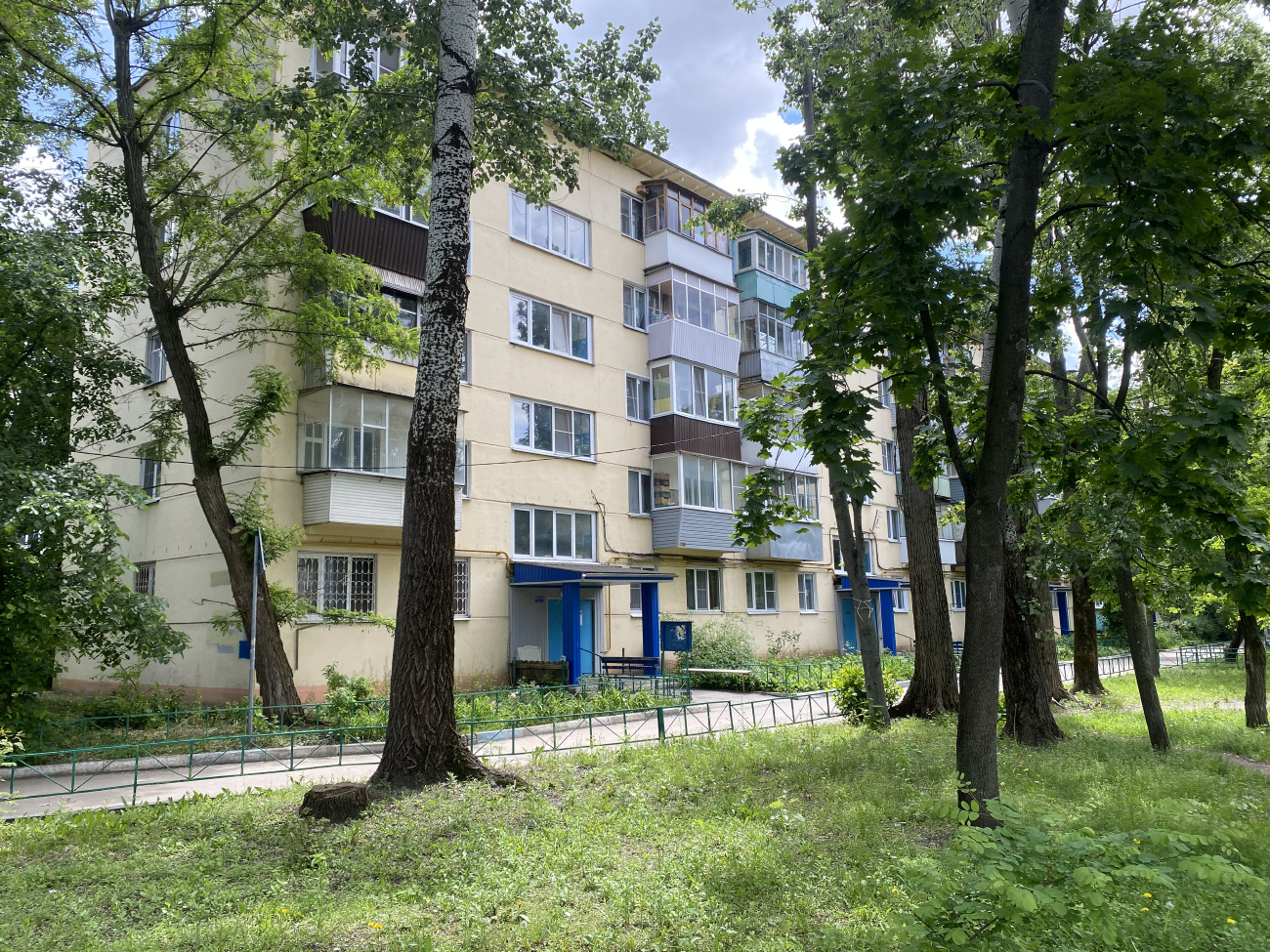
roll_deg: +1.5
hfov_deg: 67.3
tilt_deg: +9.9
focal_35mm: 26
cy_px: 476
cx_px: 635
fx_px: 954
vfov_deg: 53.1
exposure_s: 1/585
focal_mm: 4.25
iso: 32
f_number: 1.8
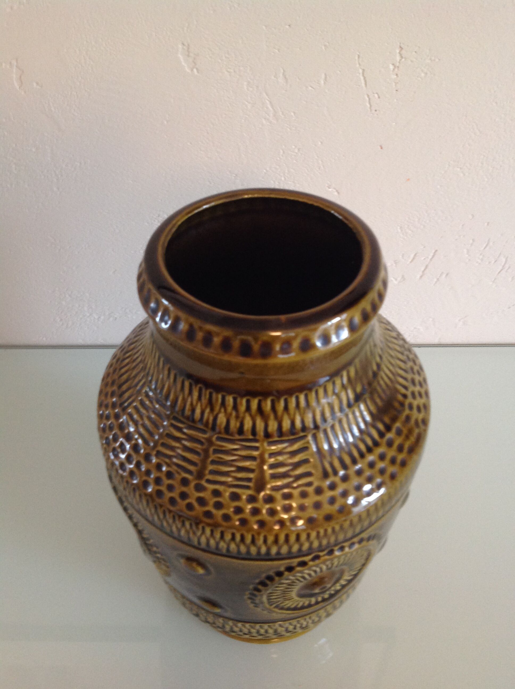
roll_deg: +0.3
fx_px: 696
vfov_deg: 52.7
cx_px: 258
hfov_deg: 40.6
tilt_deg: -43.6
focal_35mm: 35
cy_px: 344
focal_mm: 4.28
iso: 160
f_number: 2.4
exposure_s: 1/15
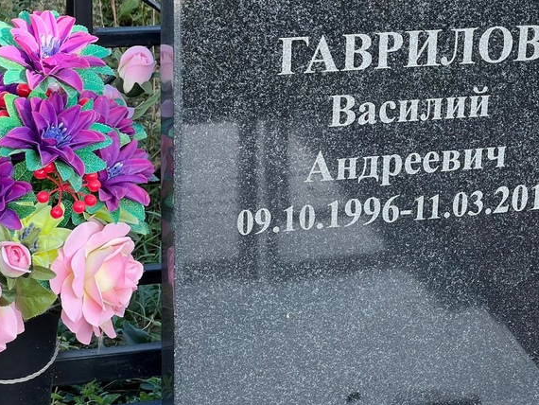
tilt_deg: -22.8
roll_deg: -1.1
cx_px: 359
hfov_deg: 18.2
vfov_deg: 13.7
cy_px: 139
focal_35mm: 108
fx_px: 1682
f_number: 2.8
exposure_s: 1/99
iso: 40
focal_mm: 9
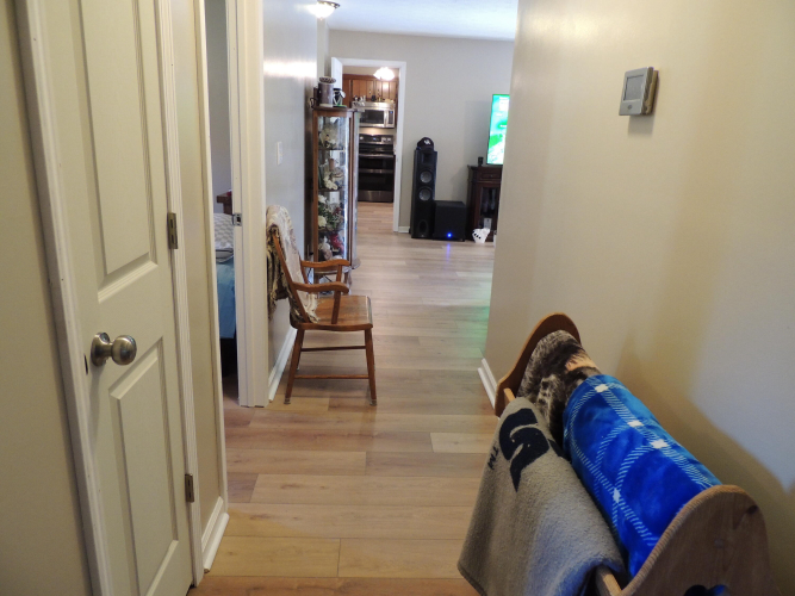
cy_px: 298
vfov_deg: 56.8
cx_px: 398
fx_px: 551
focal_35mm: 24
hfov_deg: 71.6
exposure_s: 1/20
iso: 400
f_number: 3
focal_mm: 4.3
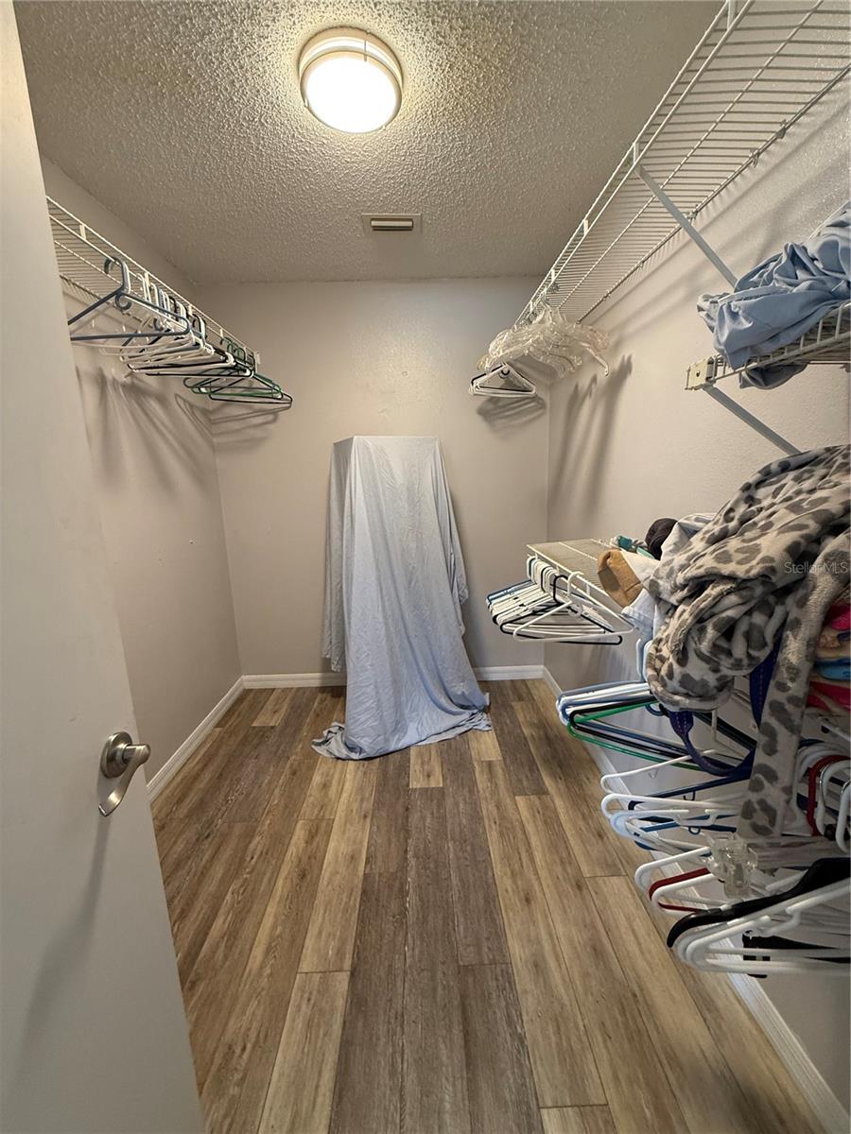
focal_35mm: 14
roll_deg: +0.8
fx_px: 459
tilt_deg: -11.3
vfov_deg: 102.1
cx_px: 426
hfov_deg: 85.7
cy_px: 567
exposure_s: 1/60
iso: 320
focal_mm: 2.22
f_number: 2.2
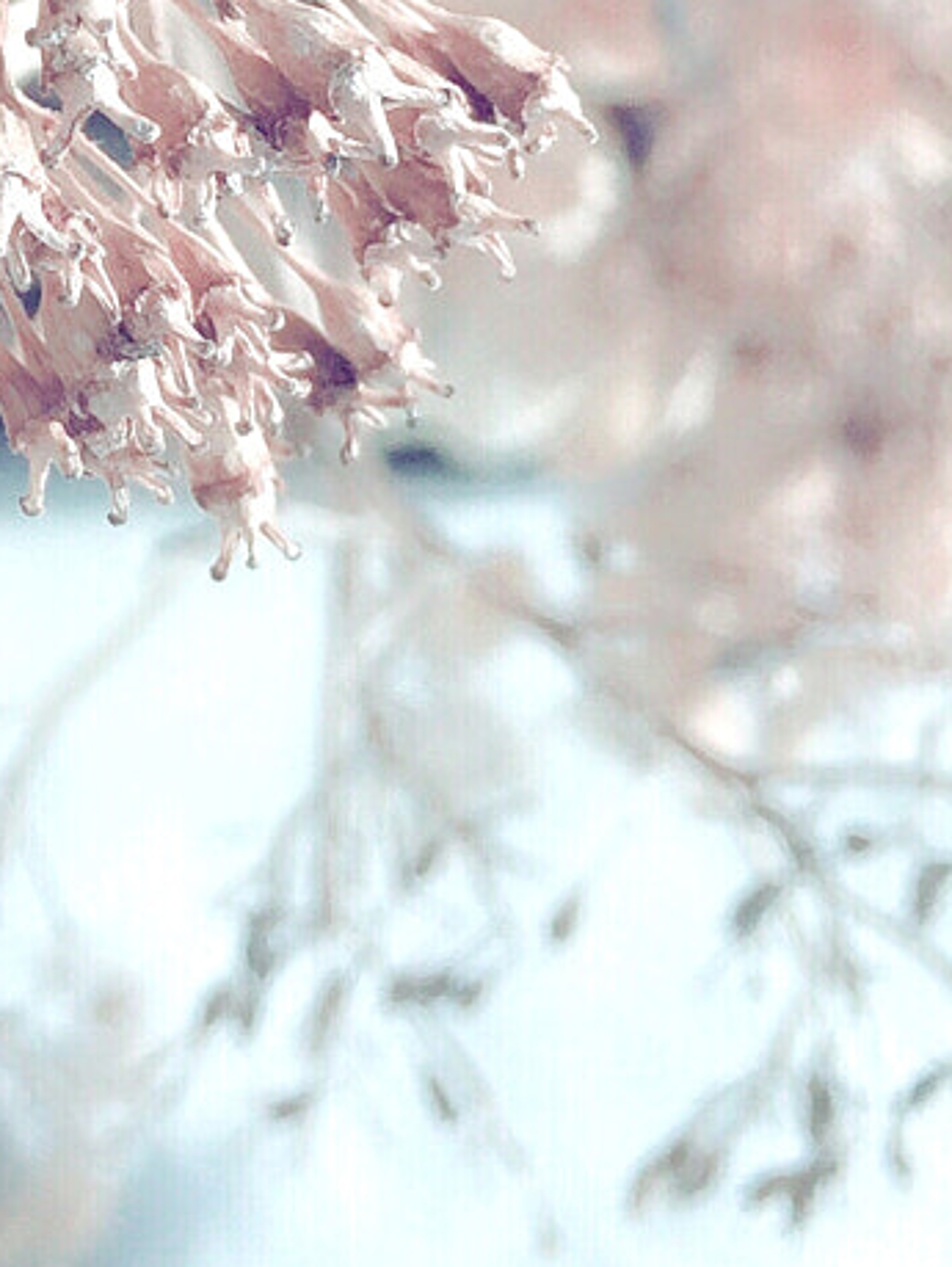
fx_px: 3698
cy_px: -268
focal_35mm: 101
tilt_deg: -51.3
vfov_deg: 18.4
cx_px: -522
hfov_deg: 13.7
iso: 32
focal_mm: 4.15
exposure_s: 1/3300
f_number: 2.2
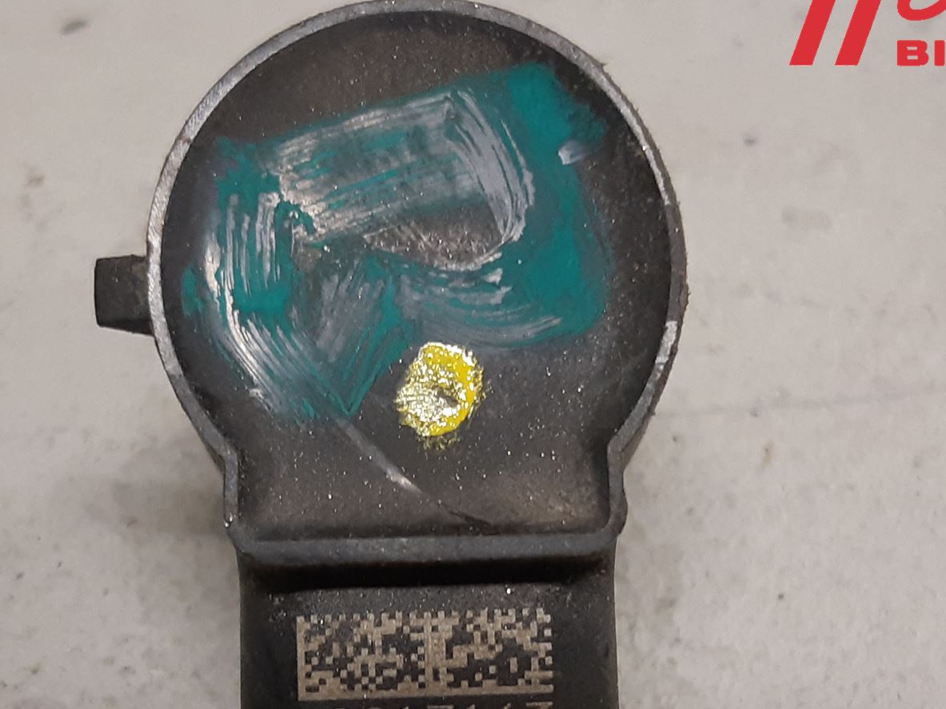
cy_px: 544
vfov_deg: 31.5
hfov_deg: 42.1
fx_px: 1230
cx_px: 461
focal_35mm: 45
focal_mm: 3.93
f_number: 1.7
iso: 160
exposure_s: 1/50
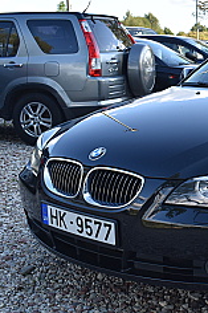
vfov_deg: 32.9
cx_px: 258
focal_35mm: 61
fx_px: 529
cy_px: 145
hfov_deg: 20.6
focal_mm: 24
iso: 400
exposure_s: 1/200
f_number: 8
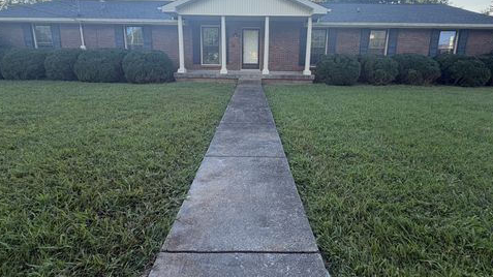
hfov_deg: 99.4
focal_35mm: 16
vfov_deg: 65.1
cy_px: 90
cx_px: 253
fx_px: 209
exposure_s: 1/502
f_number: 2.2
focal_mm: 2.22
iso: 50
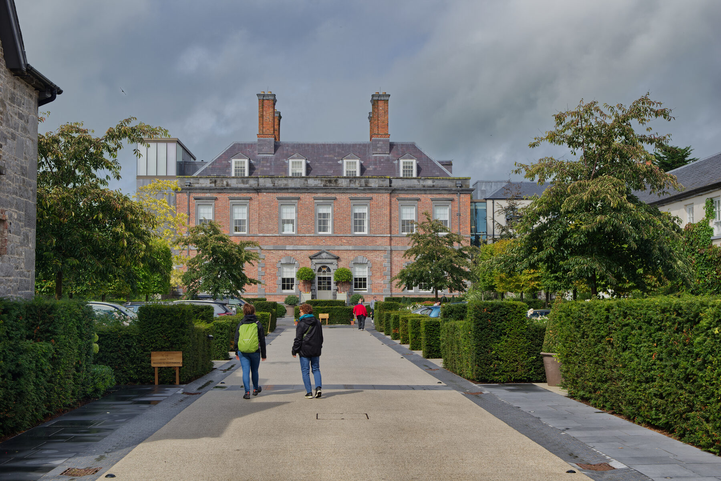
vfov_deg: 26.5
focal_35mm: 51
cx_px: 360
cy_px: 240
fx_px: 1022
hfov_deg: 38.9
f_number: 8
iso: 100
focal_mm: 34
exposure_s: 1/200
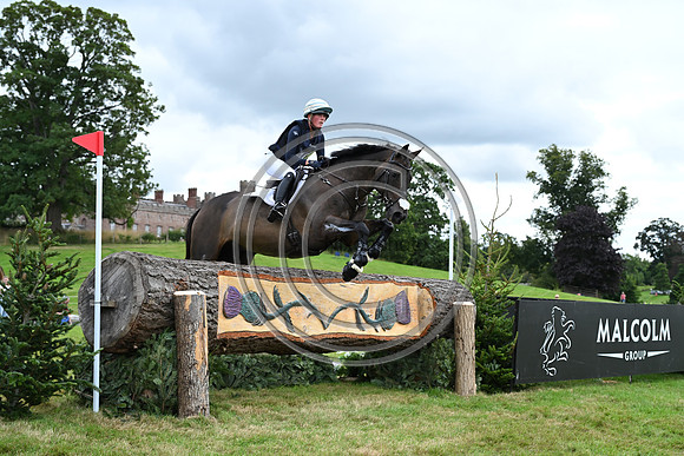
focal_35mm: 59
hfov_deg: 33.9
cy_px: 228
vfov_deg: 23.0
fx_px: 1121
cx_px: 342
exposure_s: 1/1250
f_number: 5.6
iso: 720
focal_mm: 59
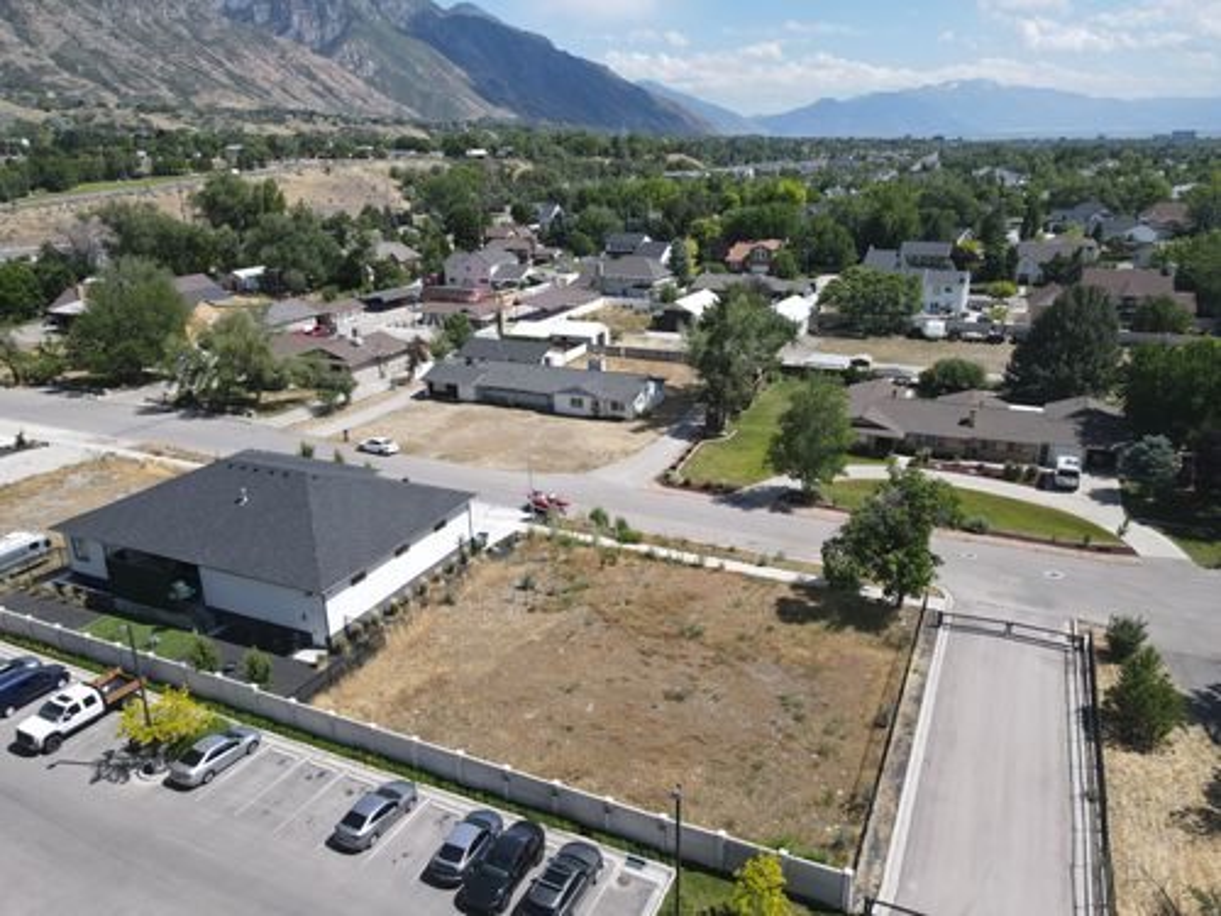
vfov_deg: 56.8
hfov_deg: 71.6
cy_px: 458
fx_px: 847
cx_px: 610
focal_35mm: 24
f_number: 2.8
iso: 100
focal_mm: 4.5
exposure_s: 1/640
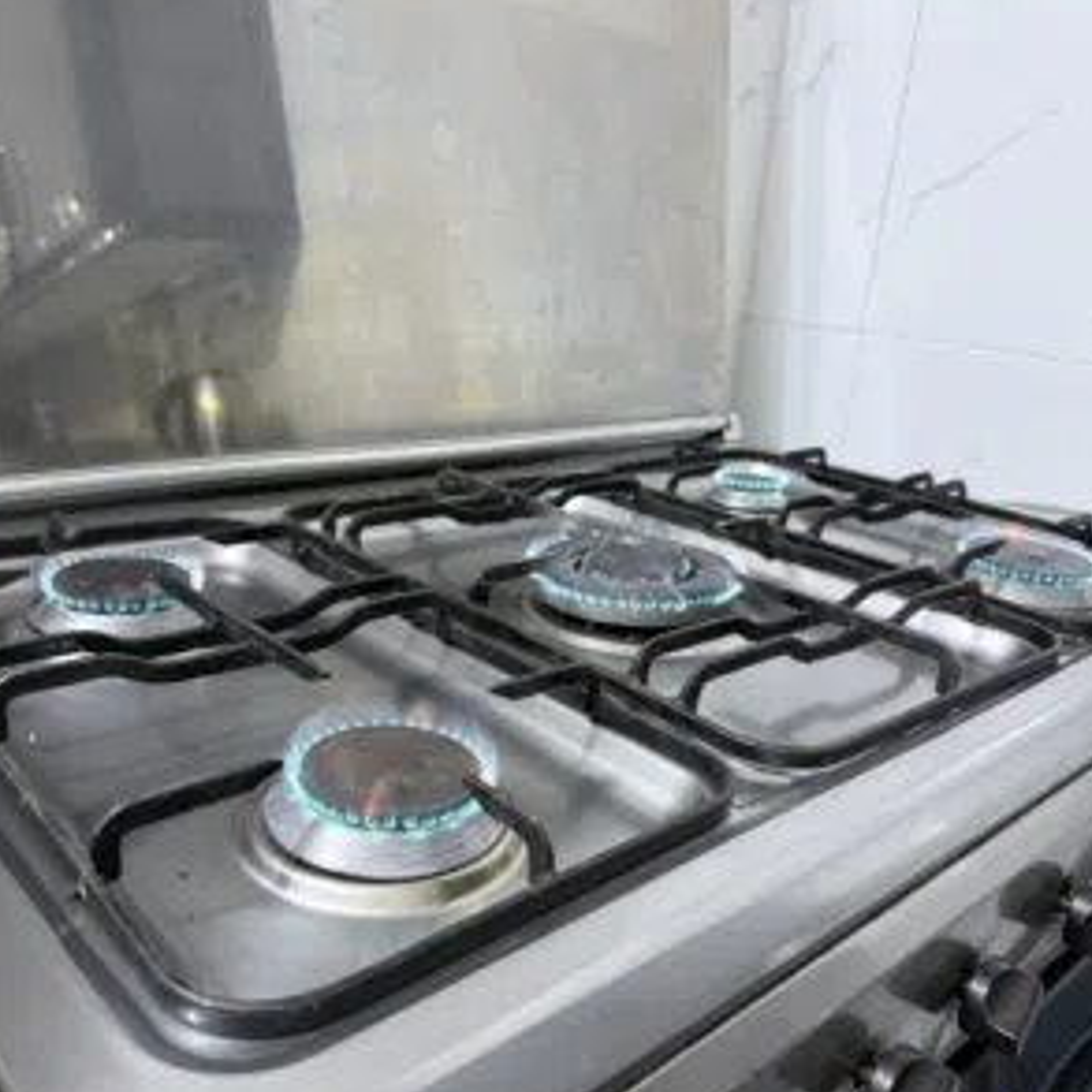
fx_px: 1035
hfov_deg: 55.6
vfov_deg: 55.3
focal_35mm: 29
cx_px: 544
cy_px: 637
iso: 500
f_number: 1.78
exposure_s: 1/51
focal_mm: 6.76
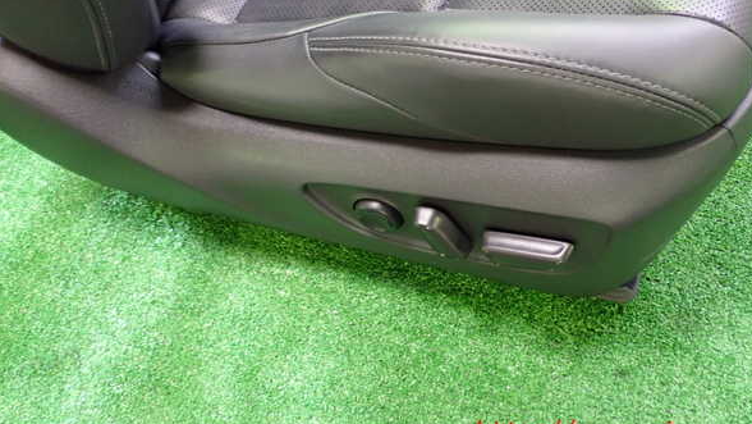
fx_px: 798
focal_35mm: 40
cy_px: 161
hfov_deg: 50.5
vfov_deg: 29.6
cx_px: 382
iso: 800
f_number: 2.5
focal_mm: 6.37
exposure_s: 1/25
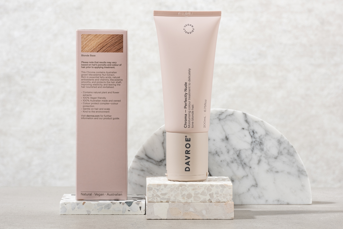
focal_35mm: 222
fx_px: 2115
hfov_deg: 9.3
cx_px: 171
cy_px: 107
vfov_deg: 6.2
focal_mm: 200
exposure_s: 1/160
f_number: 20
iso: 160
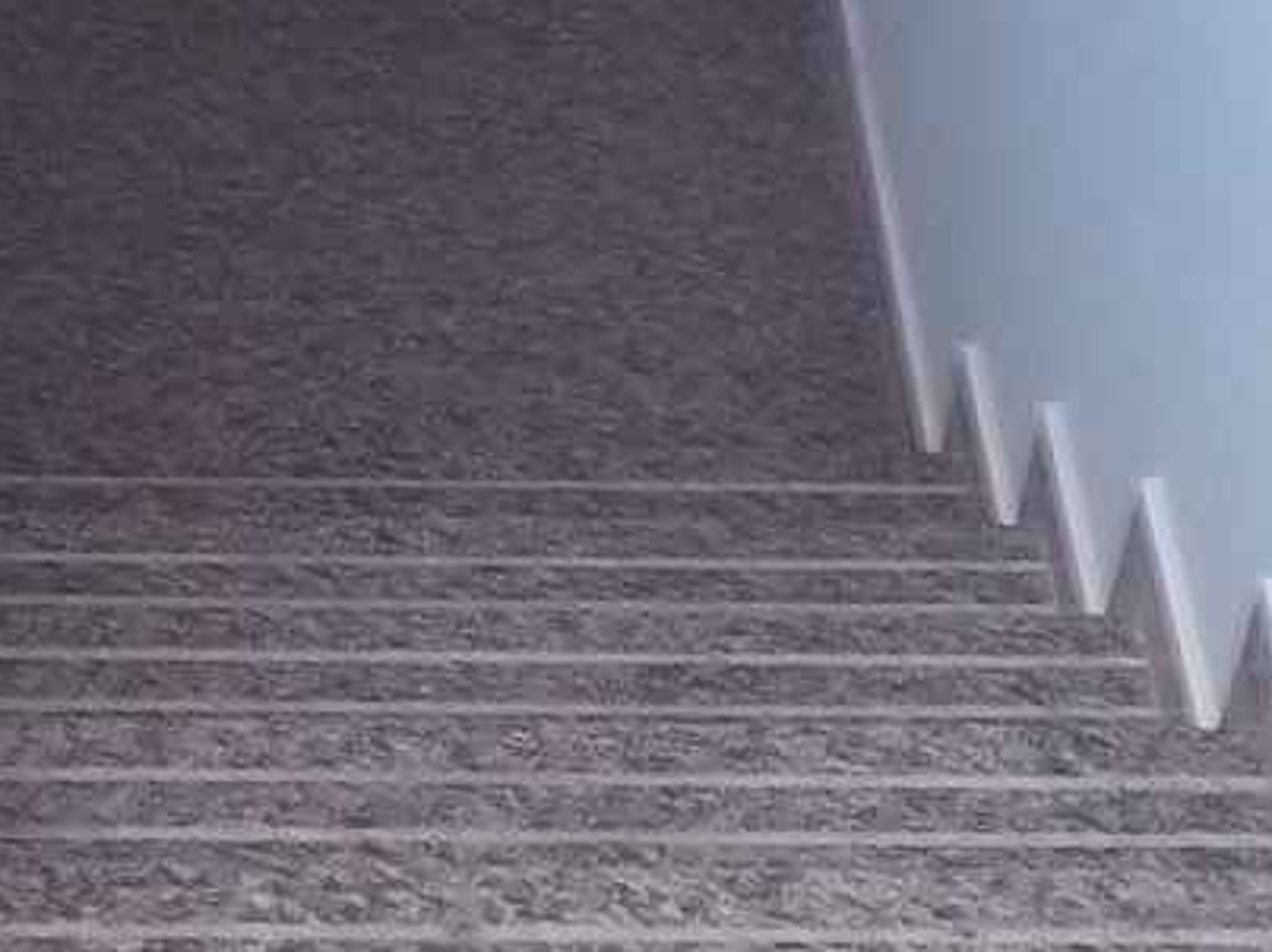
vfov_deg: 14.4
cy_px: 275
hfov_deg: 19.1
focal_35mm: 102
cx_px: 244
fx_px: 3746
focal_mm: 5.7
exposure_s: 1/8
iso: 162
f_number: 2.9
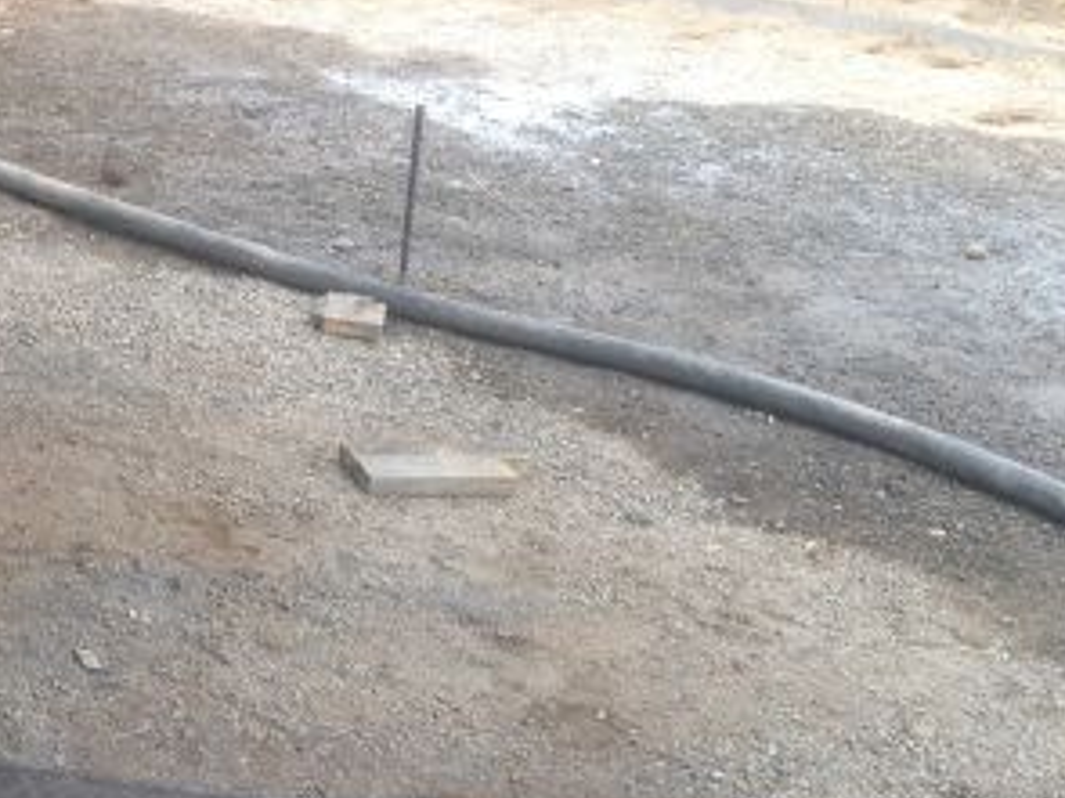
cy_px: 246
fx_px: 2922
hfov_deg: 19.3
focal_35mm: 95
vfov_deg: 15.5
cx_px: -253
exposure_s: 1/120
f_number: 2.4
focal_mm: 4.28
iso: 64
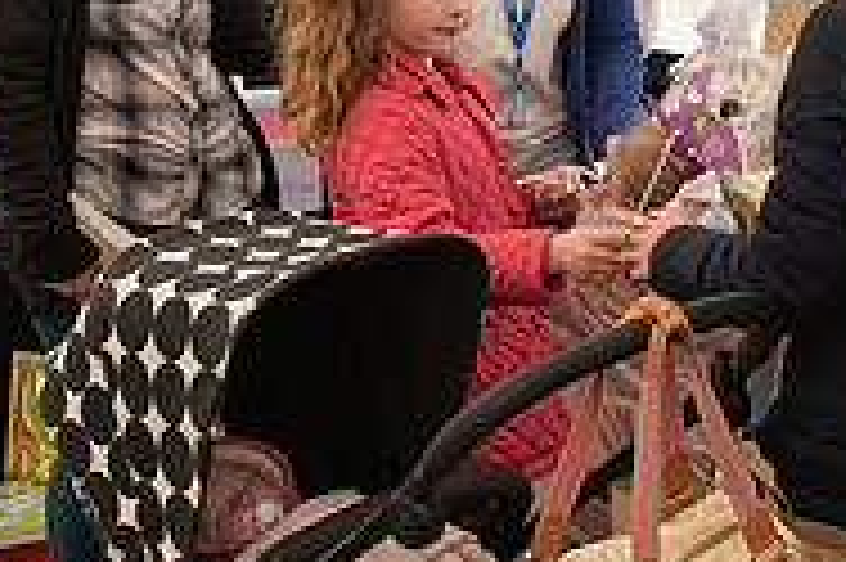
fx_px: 2418
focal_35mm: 103
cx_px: 721
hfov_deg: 19.6
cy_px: 73
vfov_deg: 13.2
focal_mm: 29
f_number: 8
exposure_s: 1/80
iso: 80
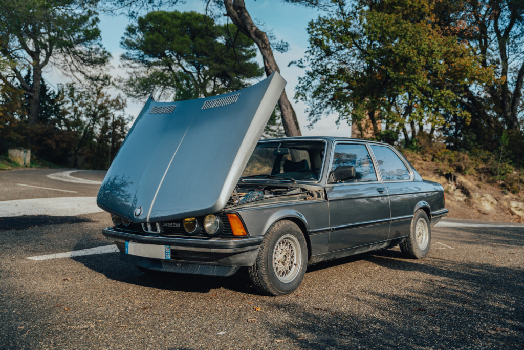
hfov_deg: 52.7
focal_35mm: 36
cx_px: 262
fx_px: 528
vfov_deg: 36.6
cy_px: 175
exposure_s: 1/250
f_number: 2.8
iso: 80
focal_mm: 36.3
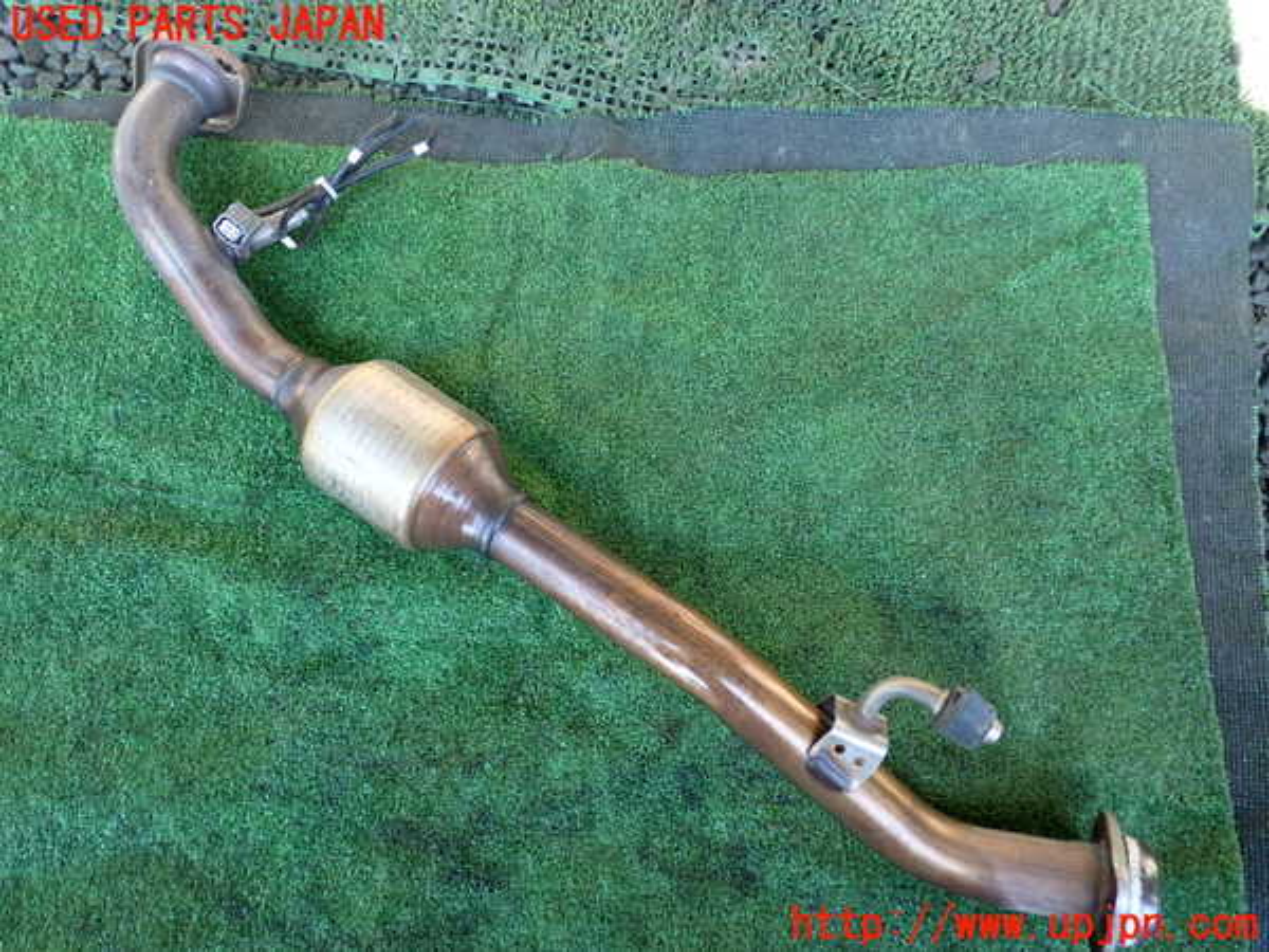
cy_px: 476
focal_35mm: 30
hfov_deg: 60.0
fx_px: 1100
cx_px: 634
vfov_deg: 46.8
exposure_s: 1/100
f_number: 2.3
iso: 200
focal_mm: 5.4
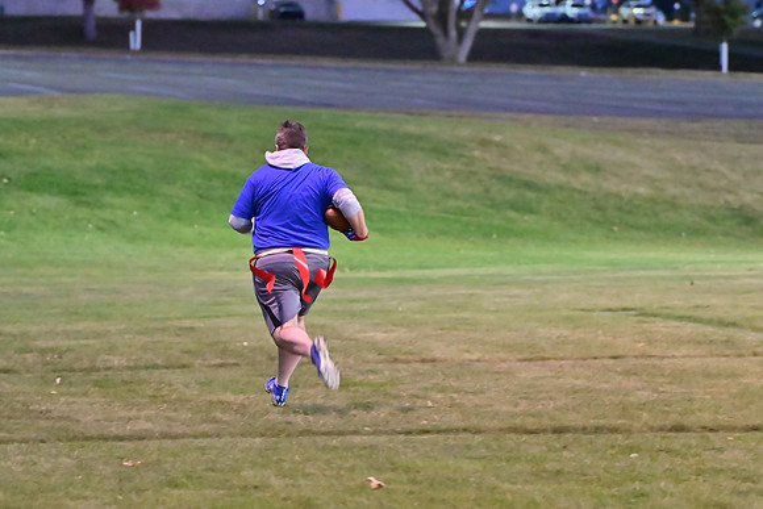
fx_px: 3964
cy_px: 254
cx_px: 382
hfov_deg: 11.0
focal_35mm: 187
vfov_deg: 7.3
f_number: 4
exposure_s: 1/200
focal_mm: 125
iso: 6400
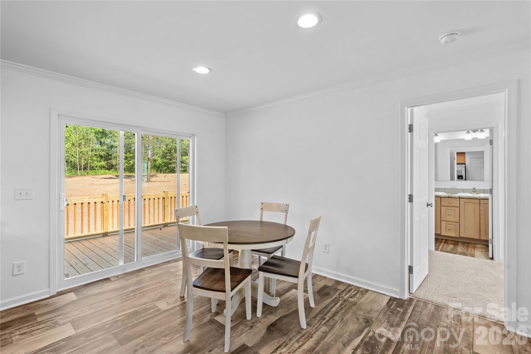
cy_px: 177
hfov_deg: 96.7
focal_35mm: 16
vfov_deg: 73.7
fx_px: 236
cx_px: 266
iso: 100
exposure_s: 1/10
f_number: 8
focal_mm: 16
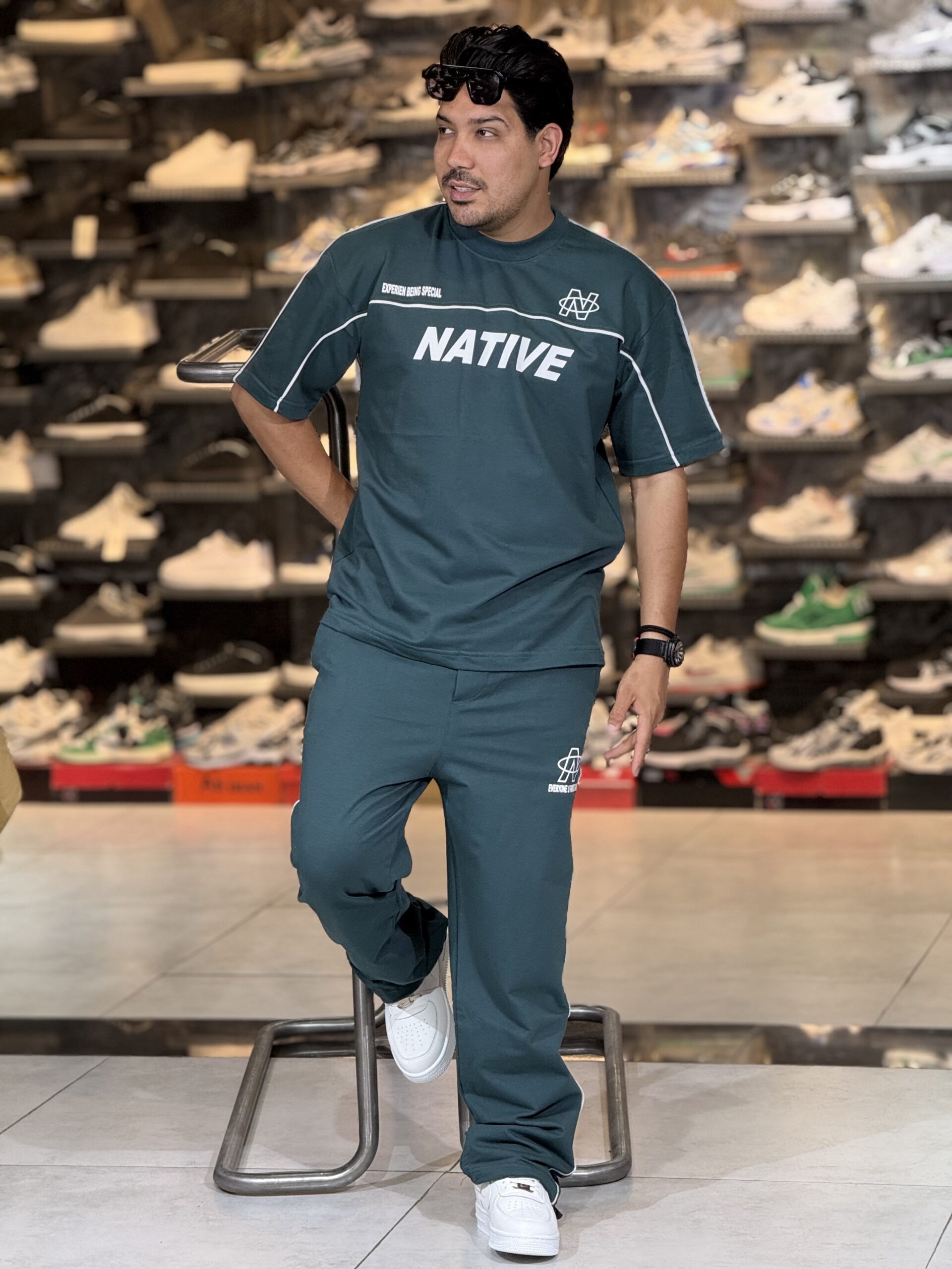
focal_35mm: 120
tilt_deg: -6.2
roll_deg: +1.0
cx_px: 476
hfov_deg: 12.3
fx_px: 4400
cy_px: 634
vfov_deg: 16.4
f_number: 2.8
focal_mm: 15.66
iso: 200
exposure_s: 1/100
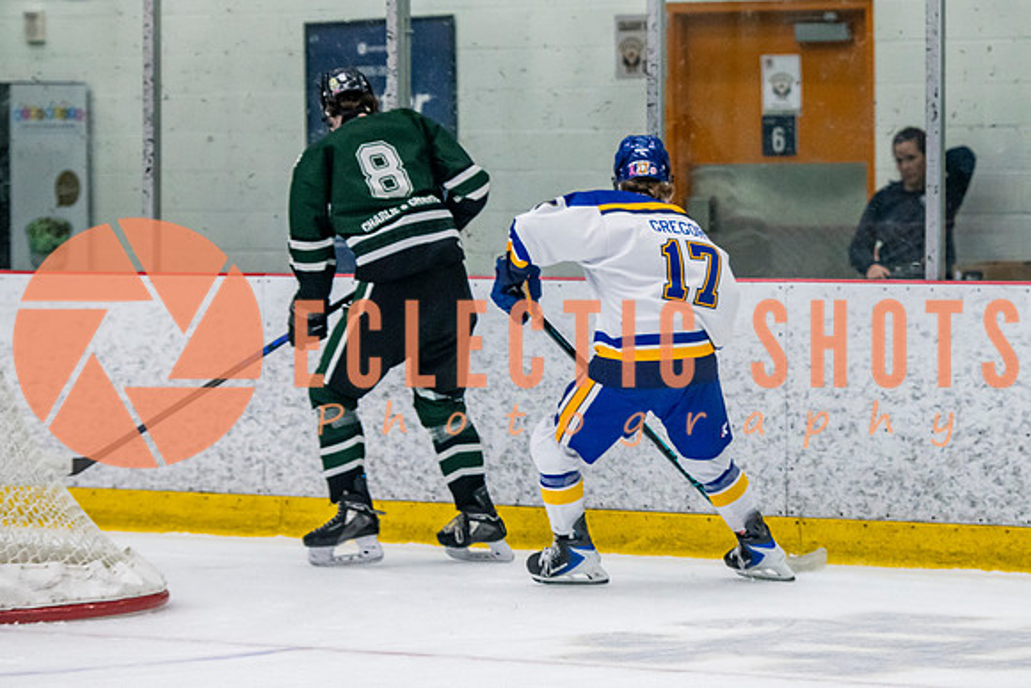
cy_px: 318
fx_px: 5383
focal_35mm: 188
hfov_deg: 10.9
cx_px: 707
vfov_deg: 7.3
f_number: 3.2
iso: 2000
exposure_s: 1/640
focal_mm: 112
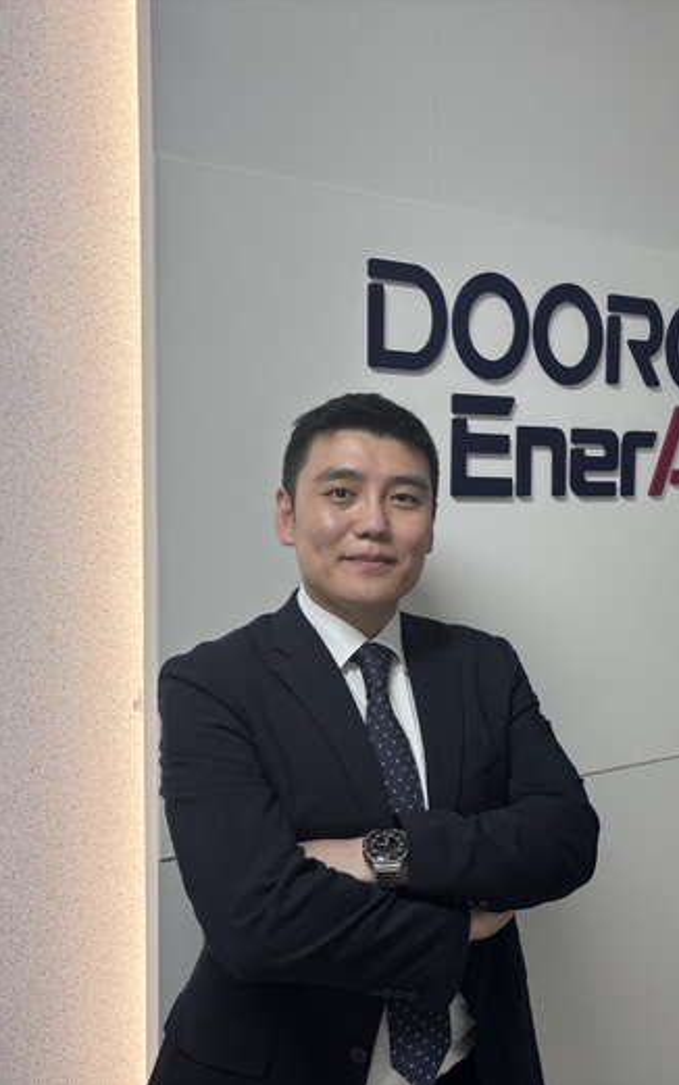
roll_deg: -0.9
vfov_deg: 52.7
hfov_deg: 33.9
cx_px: 492
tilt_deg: -3.0
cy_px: 542
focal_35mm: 37
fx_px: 1095
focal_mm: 5.96
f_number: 1.6
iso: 64
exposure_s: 1/60
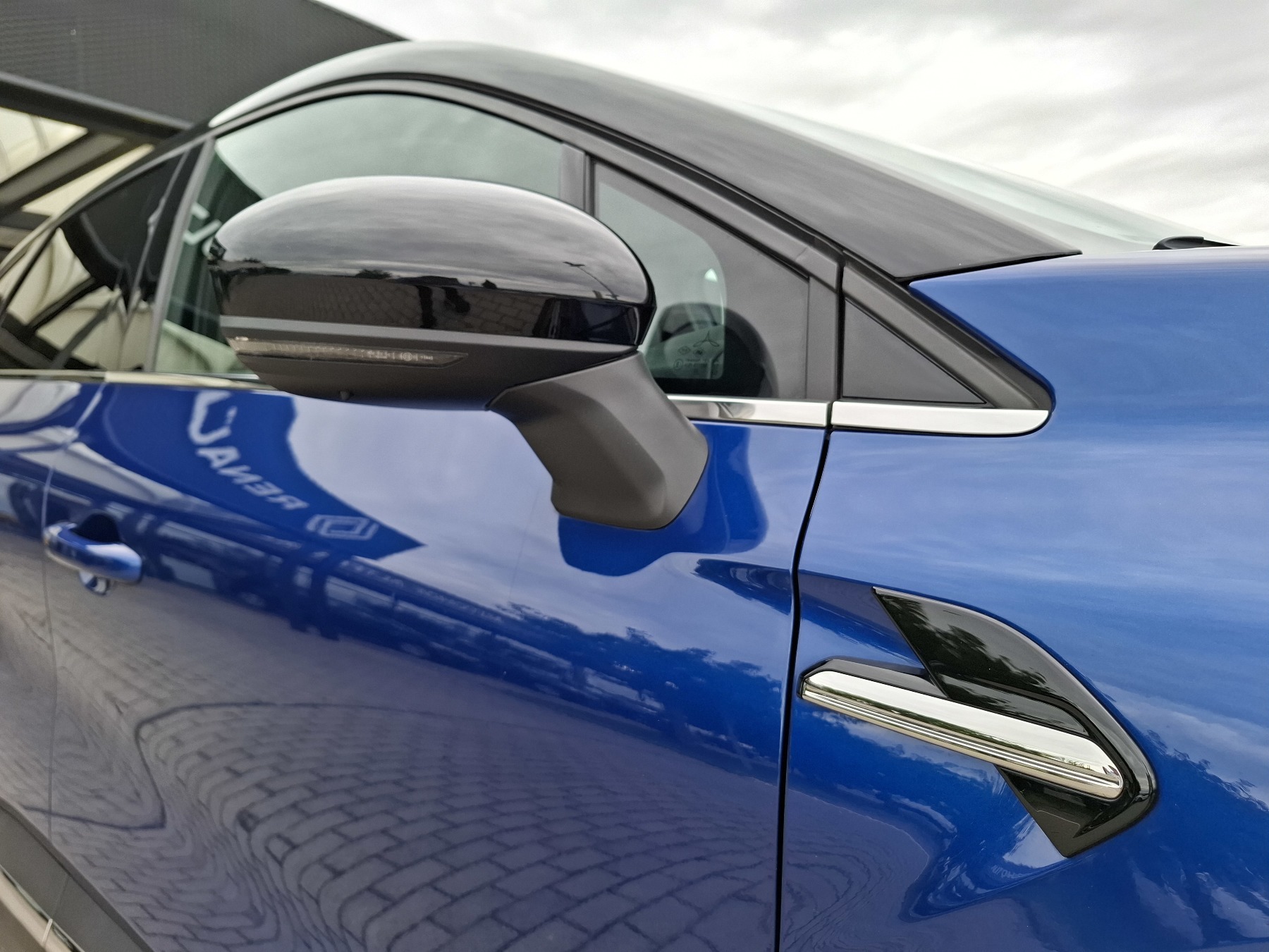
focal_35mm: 23
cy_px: 476
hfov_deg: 73.9
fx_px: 843
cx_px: 634
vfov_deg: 58.9
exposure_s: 1/587
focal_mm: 5.54
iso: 50
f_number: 1.8
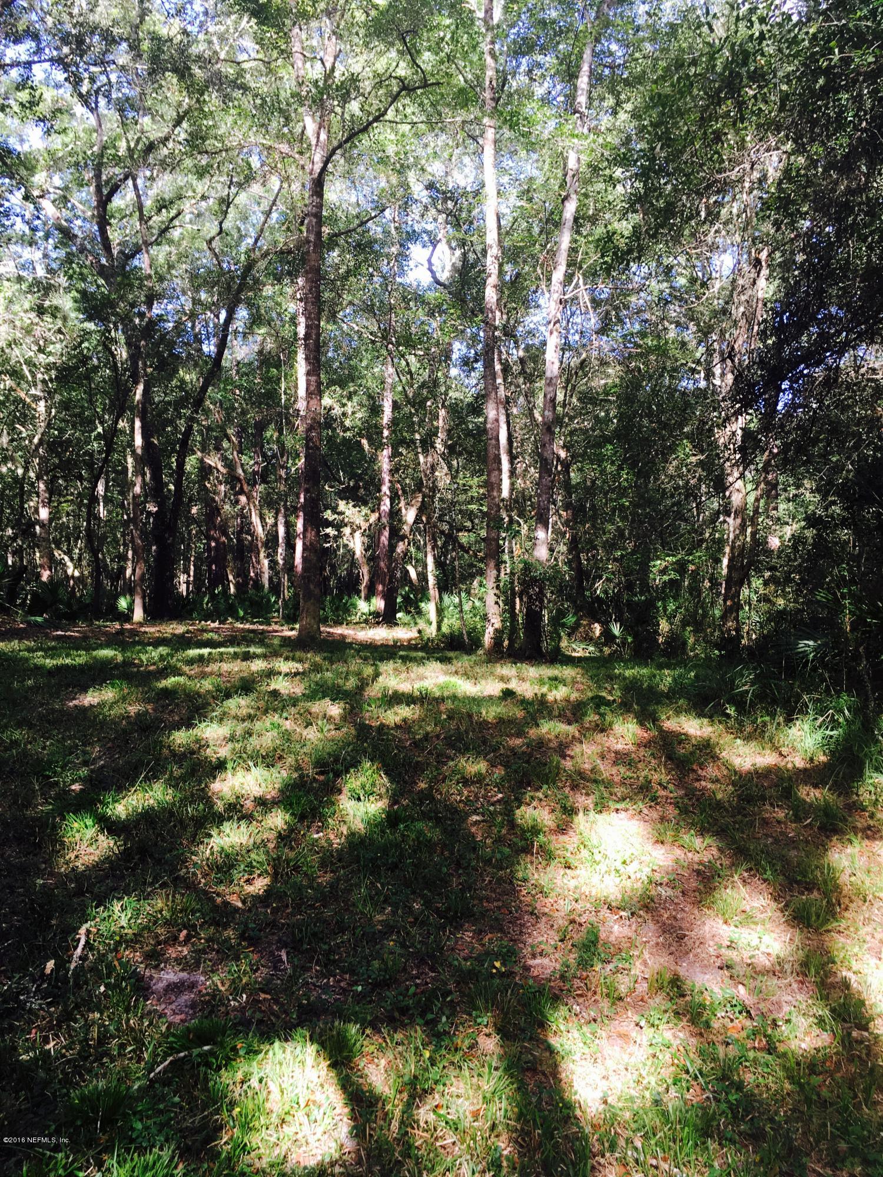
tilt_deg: +2.3
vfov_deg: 61.7
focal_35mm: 29
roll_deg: -0.9
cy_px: 588
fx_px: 986
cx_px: 442
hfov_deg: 48.2
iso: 32
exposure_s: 1/120
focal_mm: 4.15
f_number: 2.2
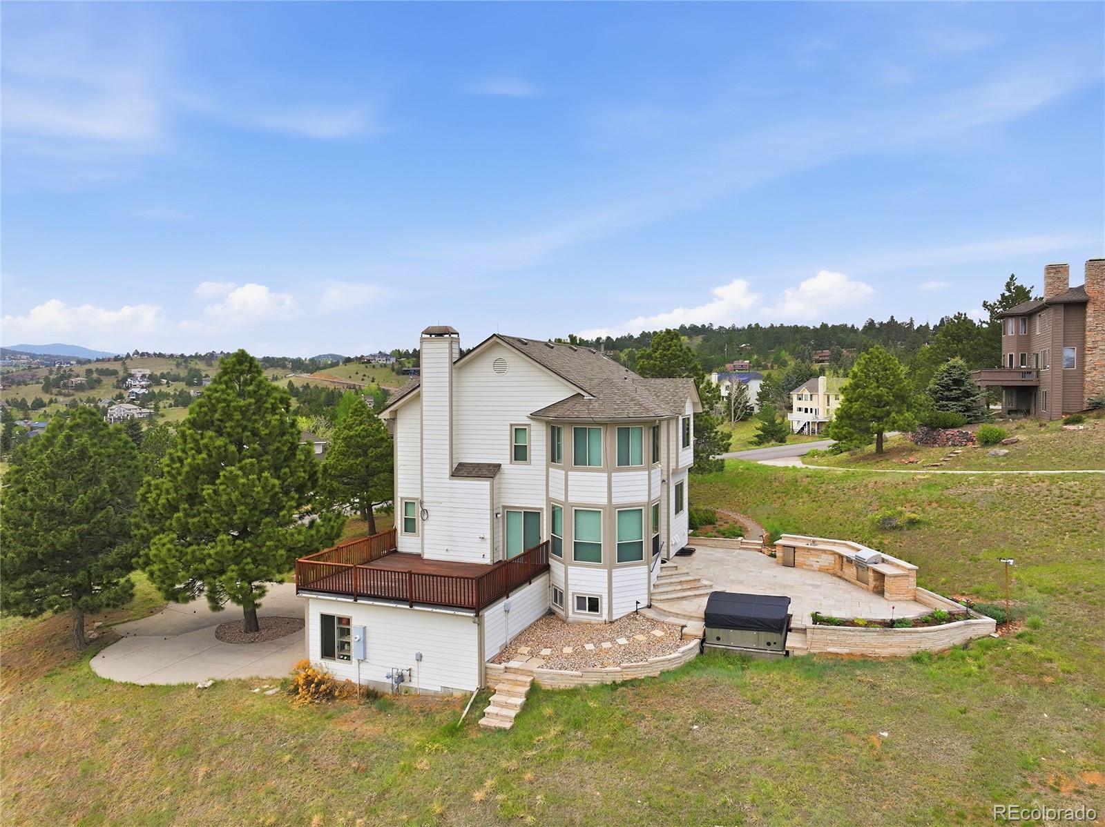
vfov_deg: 56.8
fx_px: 766
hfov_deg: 71.6
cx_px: 552
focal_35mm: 24
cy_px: 414
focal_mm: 12.3
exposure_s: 1/400
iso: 100
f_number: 8
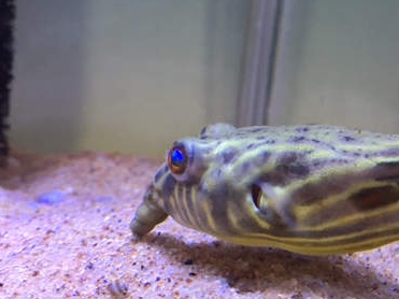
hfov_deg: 38.2
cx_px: 199
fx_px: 576
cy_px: 167
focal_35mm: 50
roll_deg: -5.7
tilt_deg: -15.9
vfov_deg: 29.1
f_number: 2.2
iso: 250
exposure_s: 1/30
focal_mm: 4.15
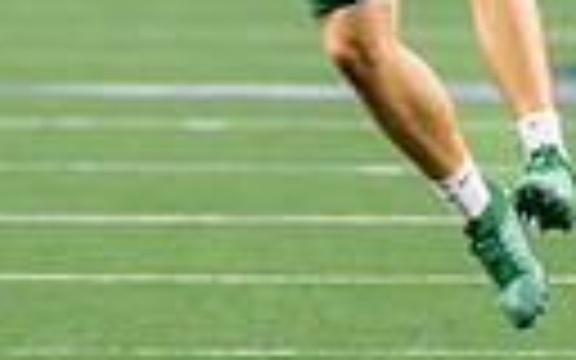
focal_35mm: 1282
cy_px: -311
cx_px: 288
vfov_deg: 1.0
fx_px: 20125
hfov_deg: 1.6
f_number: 2.8
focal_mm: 200
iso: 1600
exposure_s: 1/1000
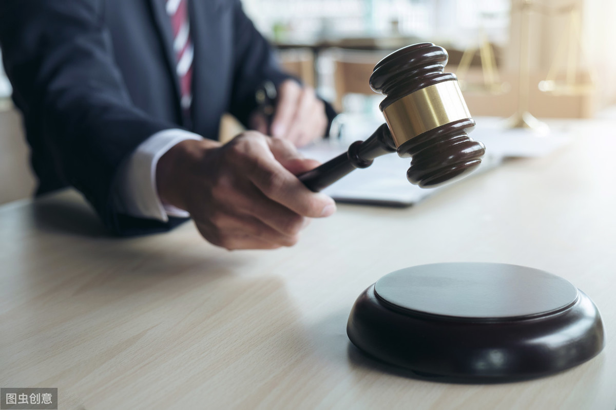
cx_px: 308
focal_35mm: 49
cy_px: 205
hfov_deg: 40.4
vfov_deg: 27.5
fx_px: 838
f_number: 3.6
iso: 400
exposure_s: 1/125
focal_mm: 32.9
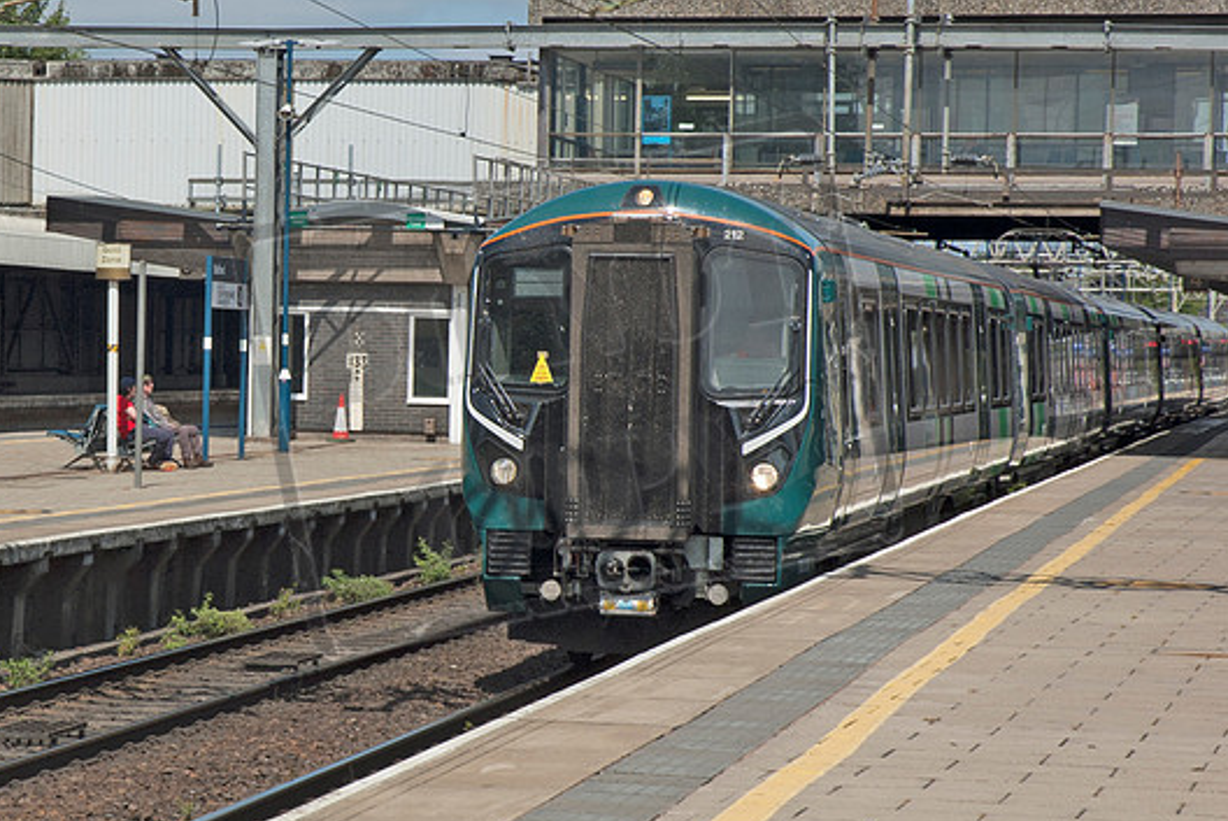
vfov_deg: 15.1
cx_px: 567
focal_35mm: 91
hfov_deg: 22.5
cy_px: 390
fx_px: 3091
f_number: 9
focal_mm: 55
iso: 200
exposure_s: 1/320
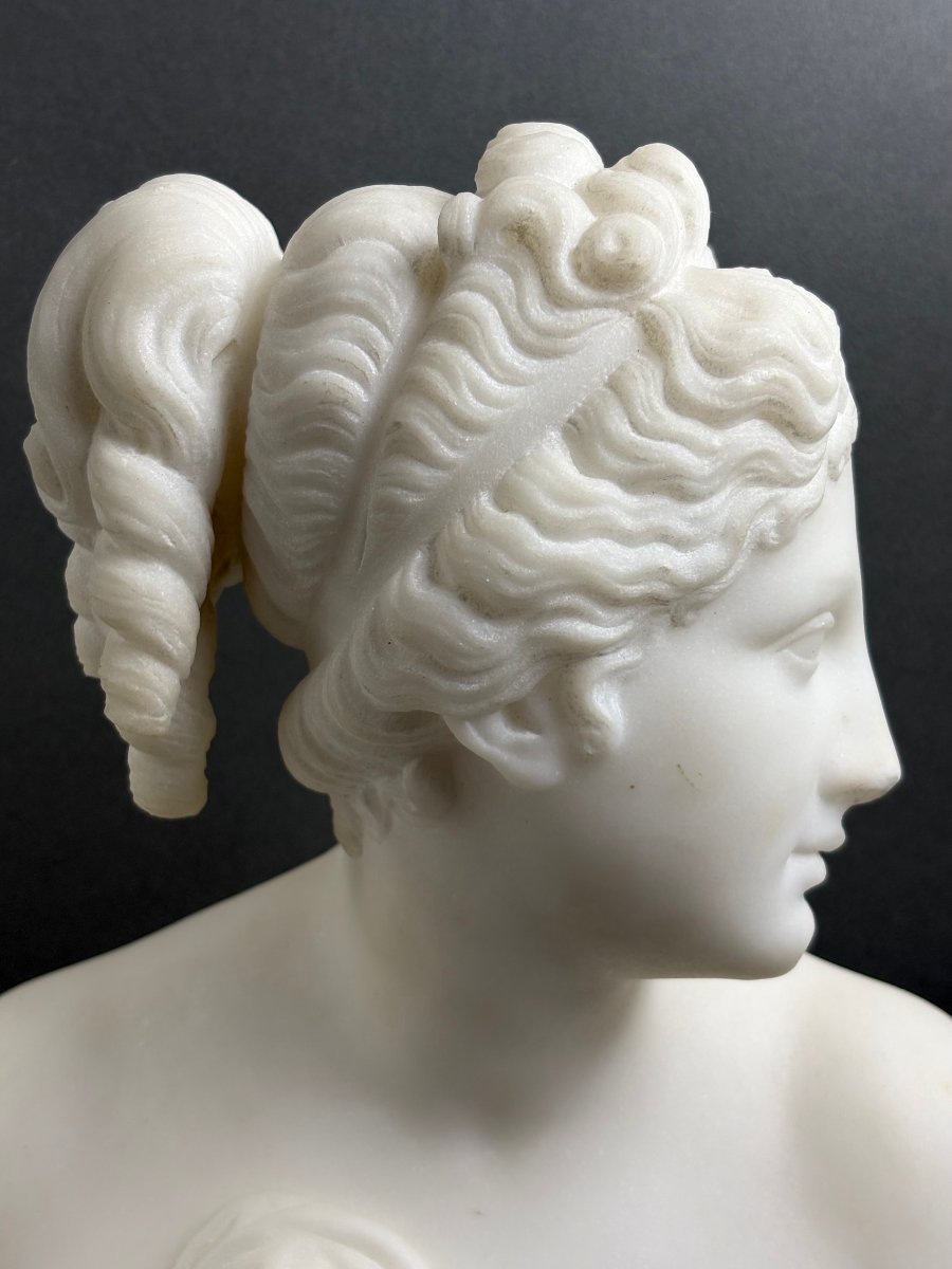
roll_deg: -1.0
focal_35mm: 52
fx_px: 1907
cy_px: 634
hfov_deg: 28.0
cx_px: 476
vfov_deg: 36.8
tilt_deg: +0.5
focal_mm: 5.96
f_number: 1.6
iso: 25
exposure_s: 1/121
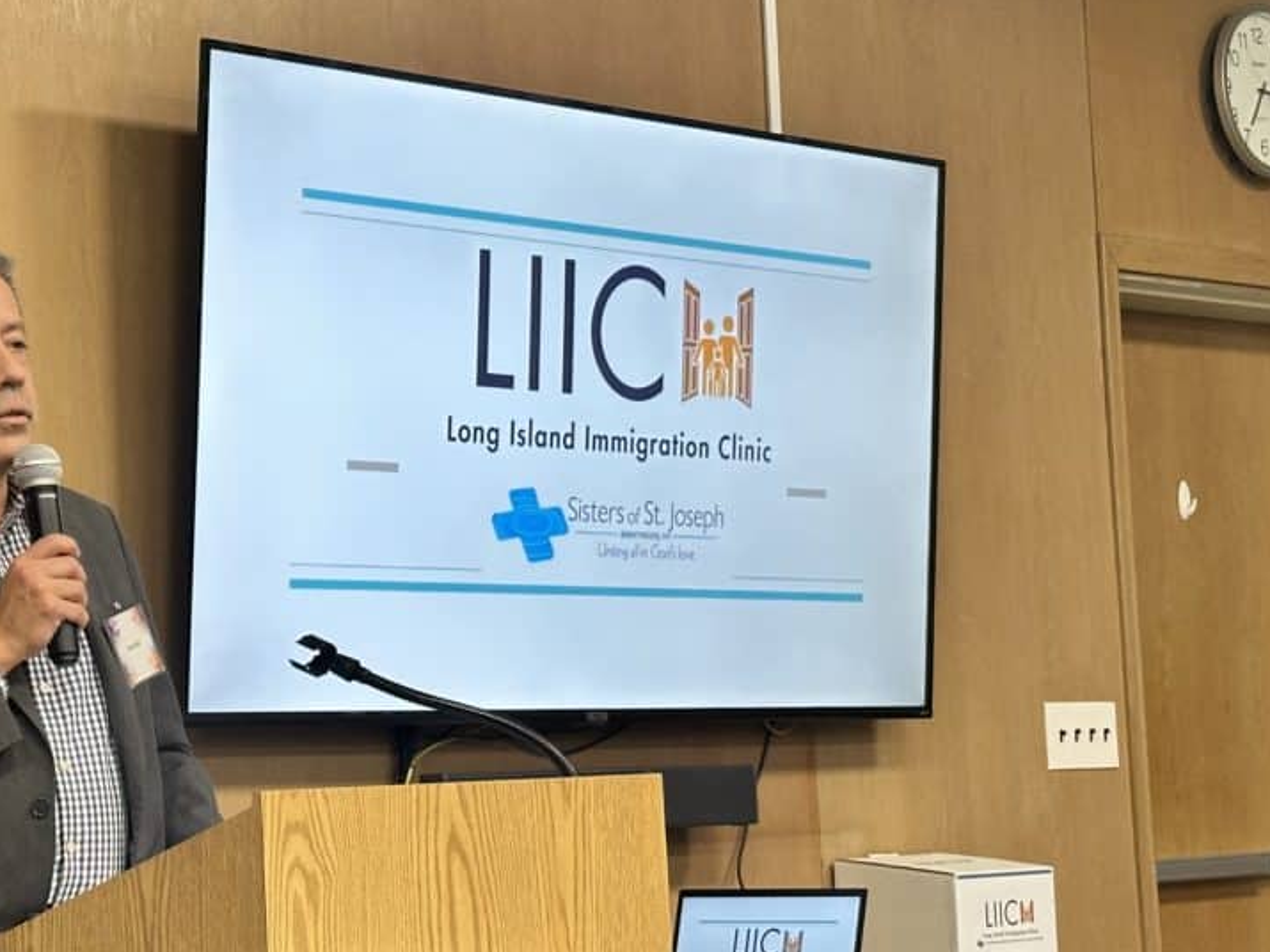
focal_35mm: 94
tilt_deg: +5.9
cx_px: 416
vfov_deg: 15.7
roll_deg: +2.5
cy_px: 439
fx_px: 3448
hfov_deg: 20.8
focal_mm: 6.86
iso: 160
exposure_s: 1/60
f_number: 1.78
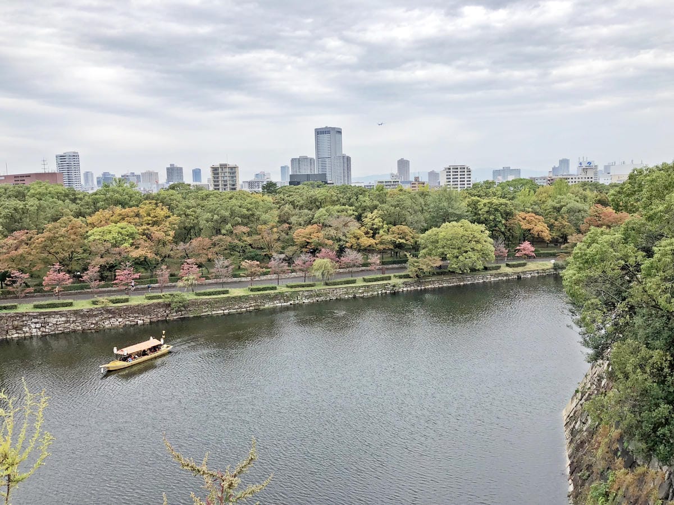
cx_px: 337
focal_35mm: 29
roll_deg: +1.1
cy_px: 252
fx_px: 565
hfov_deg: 61.7
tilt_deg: -6.6
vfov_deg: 48.2
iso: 20
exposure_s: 1/528
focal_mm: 3.99
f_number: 1.8
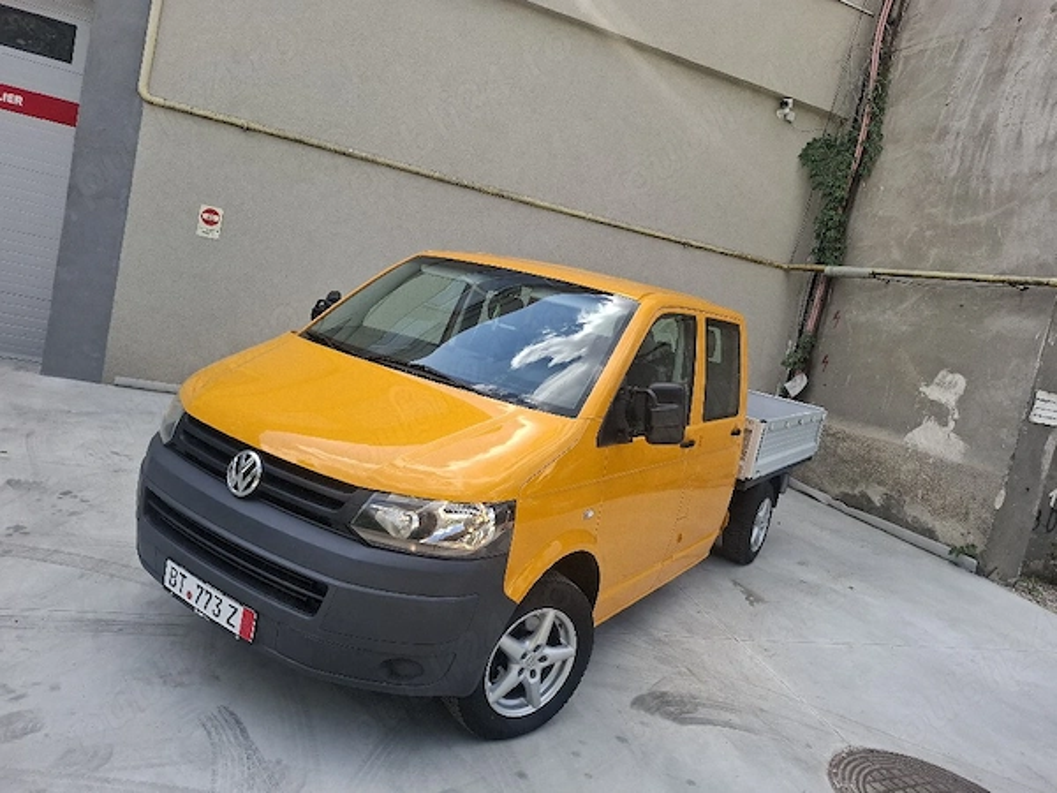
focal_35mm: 23
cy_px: 396
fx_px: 702
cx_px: 528
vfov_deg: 58.9
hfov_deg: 73.9
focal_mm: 5.54
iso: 50
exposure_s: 1/556
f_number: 1.8
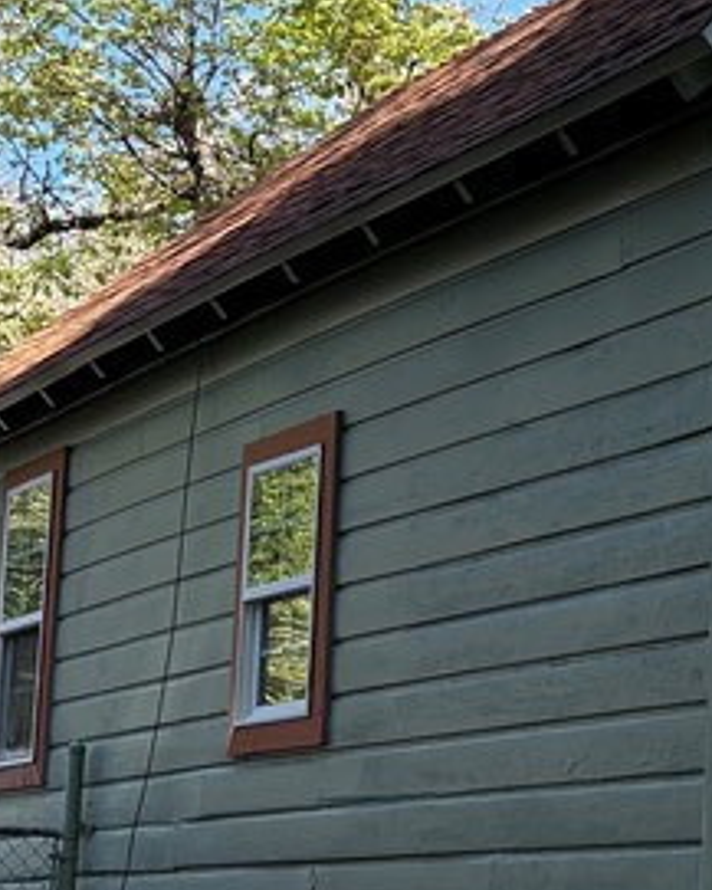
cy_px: 601
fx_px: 2527
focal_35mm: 96
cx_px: 1040
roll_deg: -0.3
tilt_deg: +9.3
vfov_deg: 19.9
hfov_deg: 15.0
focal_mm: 5.96
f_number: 1.6
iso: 50
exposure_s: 1/945
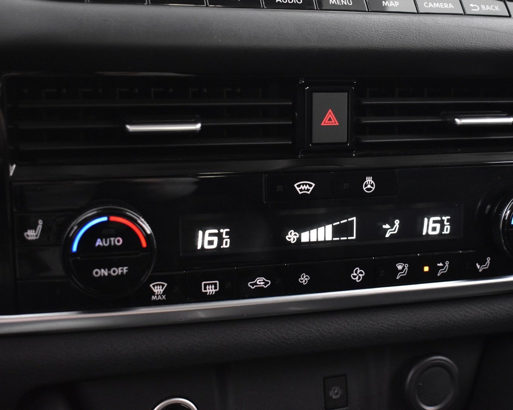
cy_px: 205
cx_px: 294
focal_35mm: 53
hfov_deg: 35.6
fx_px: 798
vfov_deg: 28.8
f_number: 4.2
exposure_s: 1/13
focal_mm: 31
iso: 3200
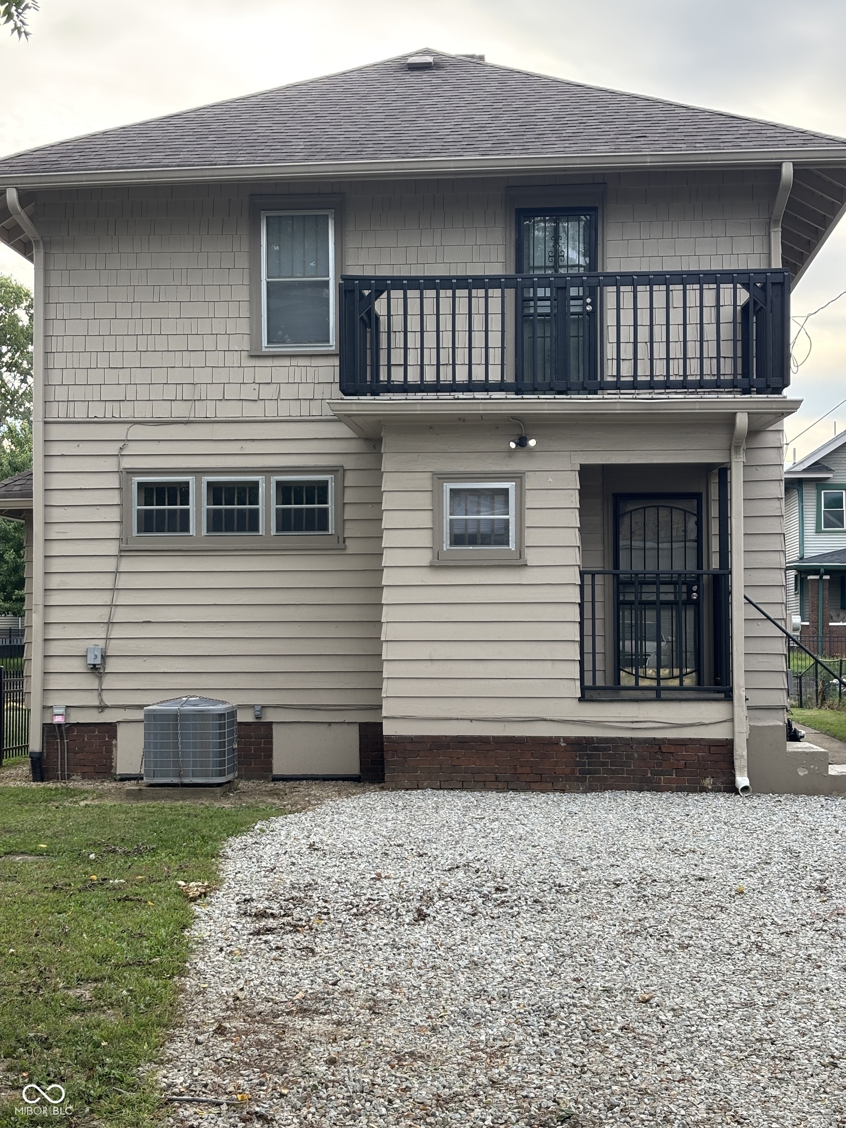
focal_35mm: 52
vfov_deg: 36.8
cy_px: 564
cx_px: 423
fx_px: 1694
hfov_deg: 28.0
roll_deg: +0.1
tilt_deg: +2.4
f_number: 1.6
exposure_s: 1/462
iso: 32
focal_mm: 5.96
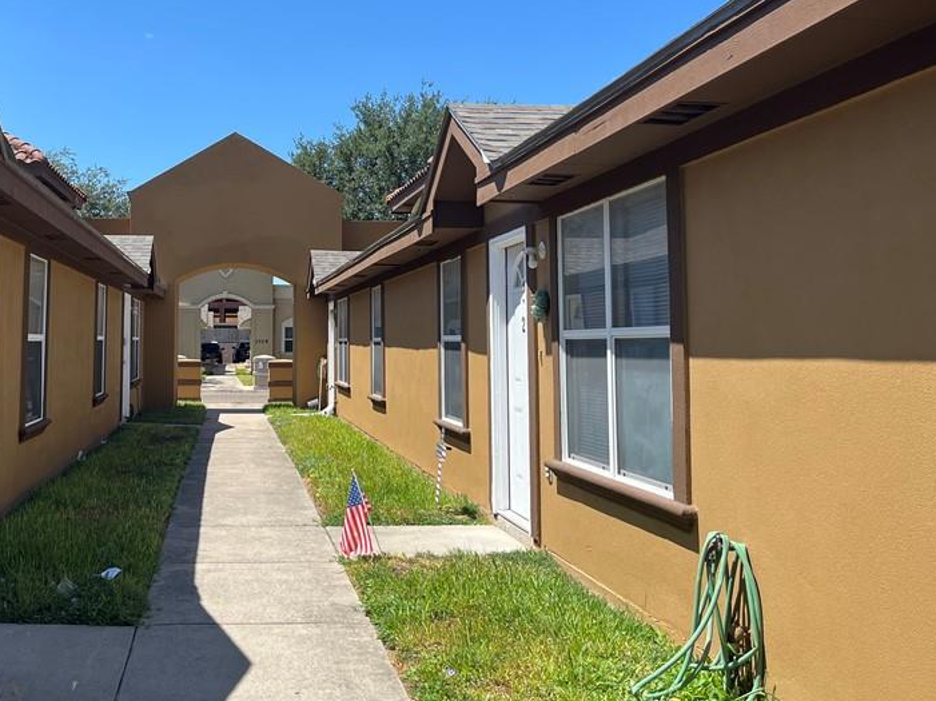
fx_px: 1027
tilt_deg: +5.0
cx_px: 271
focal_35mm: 38
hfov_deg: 47.7
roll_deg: +0.4
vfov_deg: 37.4
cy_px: 252
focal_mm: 5.1
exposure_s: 1/2571
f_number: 1.6
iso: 50
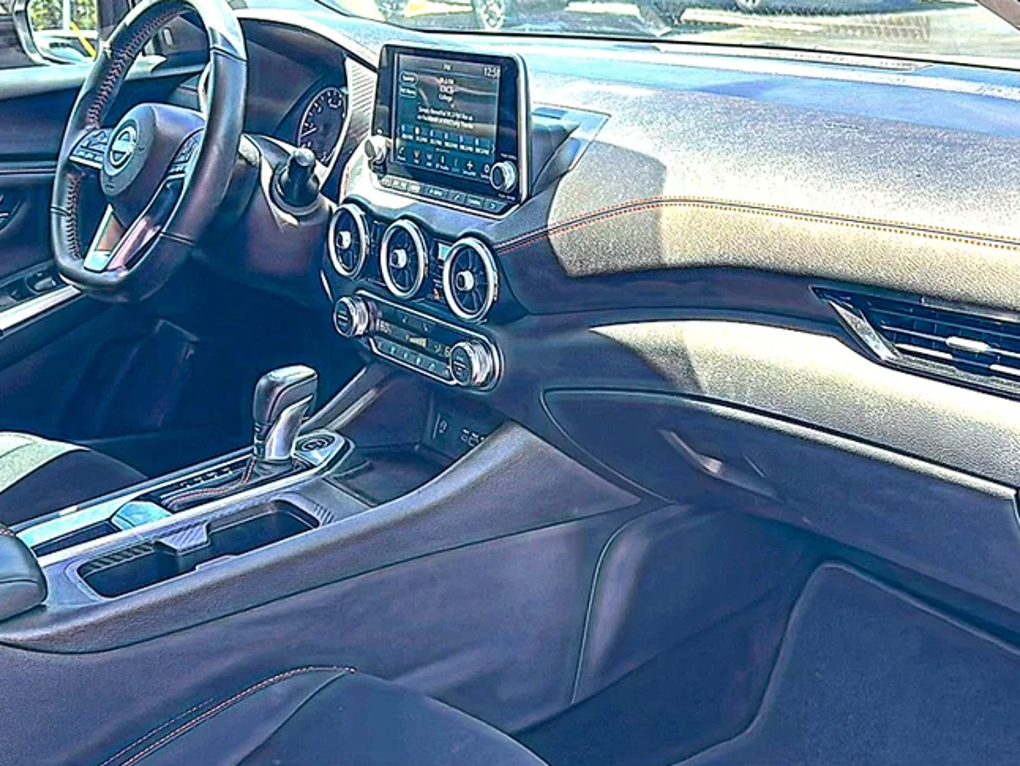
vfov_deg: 36.8
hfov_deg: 47.8
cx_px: 546
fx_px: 1150
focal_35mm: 39
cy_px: 358
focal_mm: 6.86
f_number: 1.78
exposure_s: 1/397
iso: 80
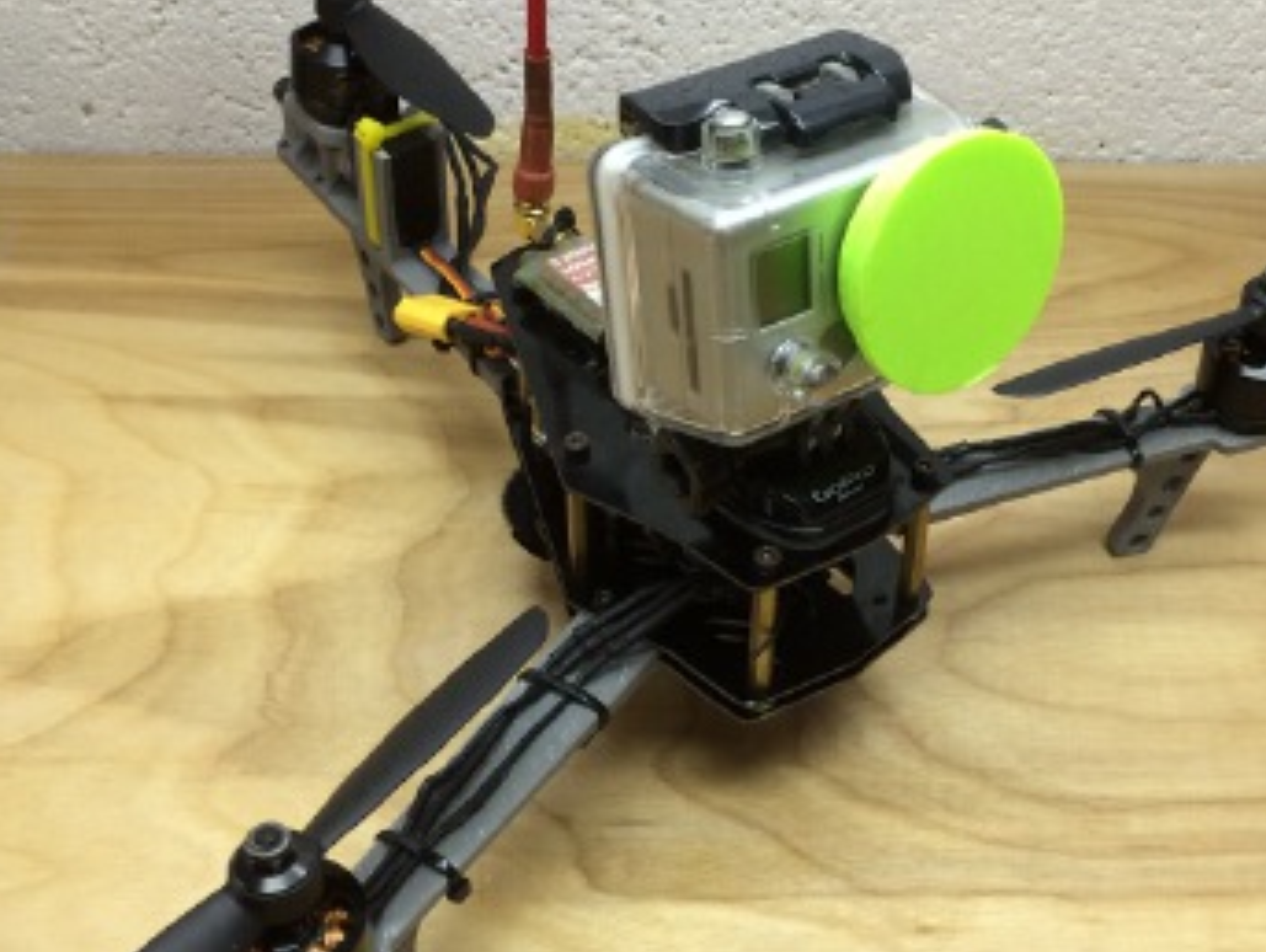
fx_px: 1647
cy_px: 524
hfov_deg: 42.0
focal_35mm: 45
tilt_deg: -45.0
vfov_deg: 32.2
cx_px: 714
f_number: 2.2
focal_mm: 4.15
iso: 40
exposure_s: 1/30
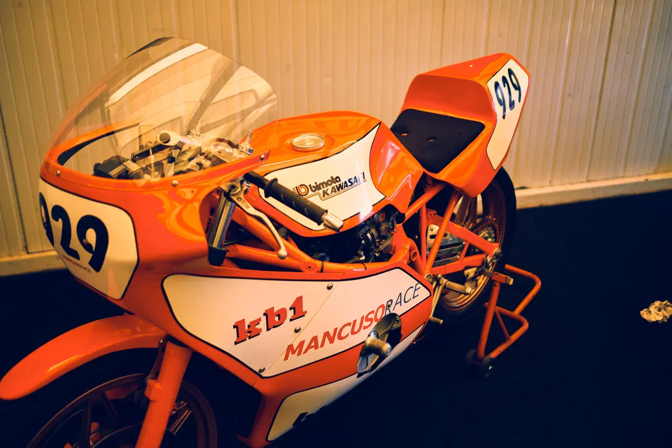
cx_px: 336
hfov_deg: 54.4
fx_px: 653
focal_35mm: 35
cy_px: 224
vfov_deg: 37.9
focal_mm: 23
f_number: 1.4
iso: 500
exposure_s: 1/320
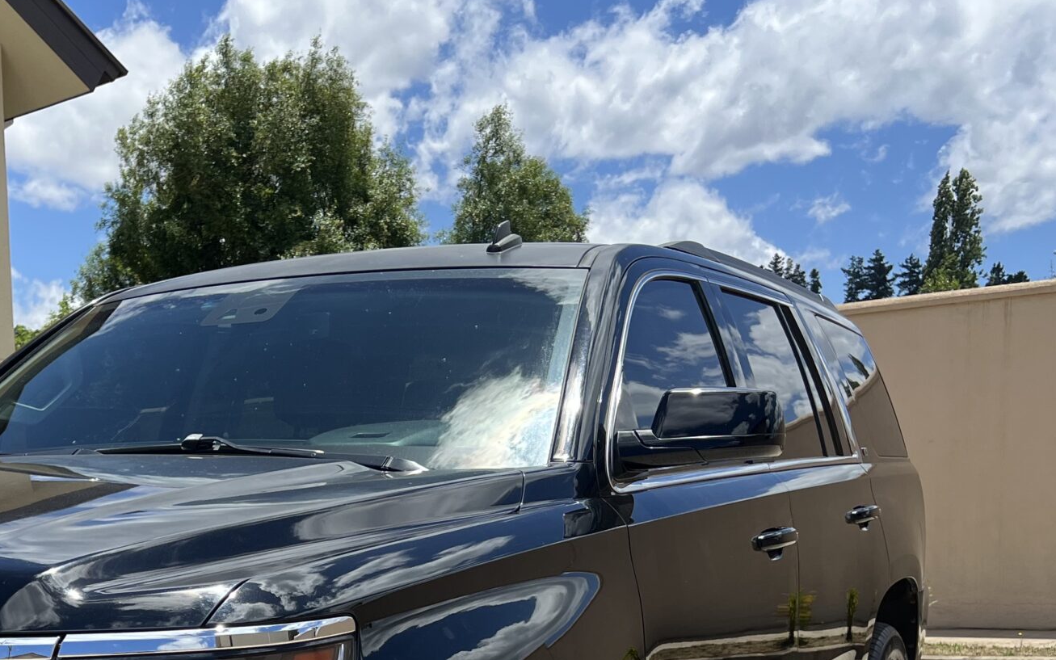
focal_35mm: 54
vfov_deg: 22.9
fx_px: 1554
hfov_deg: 36.7
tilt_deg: -7.9
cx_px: 270
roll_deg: +1.7
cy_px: 683
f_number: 1.5
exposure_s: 1/4444
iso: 50
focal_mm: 5.7
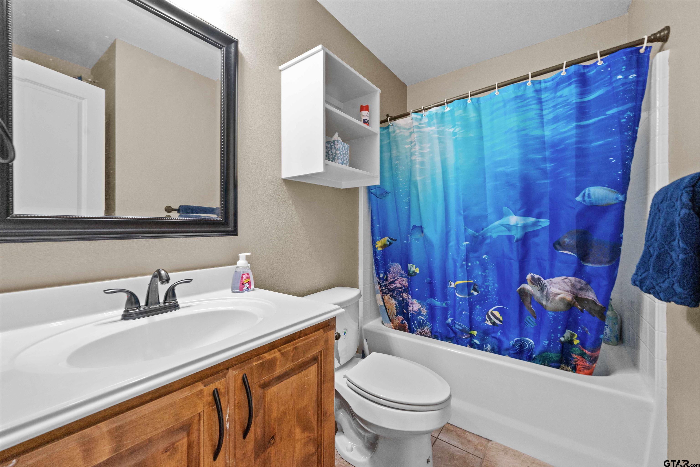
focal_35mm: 13
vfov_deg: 85.4
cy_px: 234
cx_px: 350
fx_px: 253
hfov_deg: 108.3
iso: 500
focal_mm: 13
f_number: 9
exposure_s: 1/6
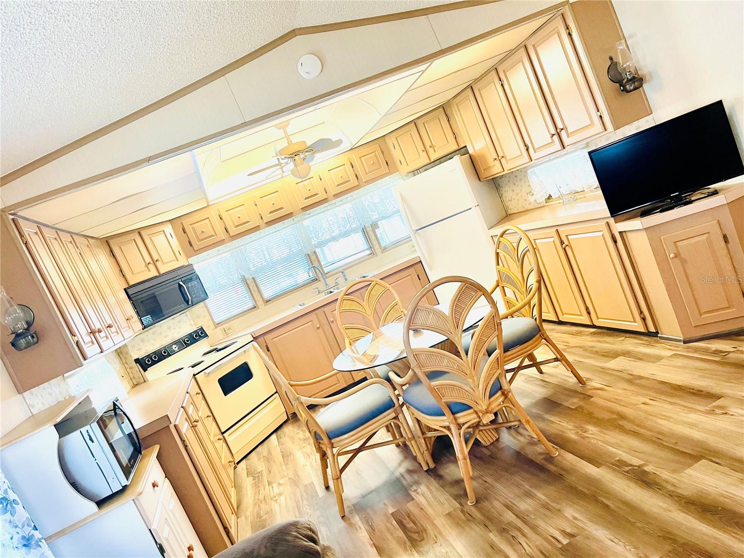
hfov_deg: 67.3
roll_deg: +24.2
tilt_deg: -6.3
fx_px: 559
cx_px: 372
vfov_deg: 53.1
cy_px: 279
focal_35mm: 26
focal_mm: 5.1
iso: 125
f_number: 1.6
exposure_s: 1/60
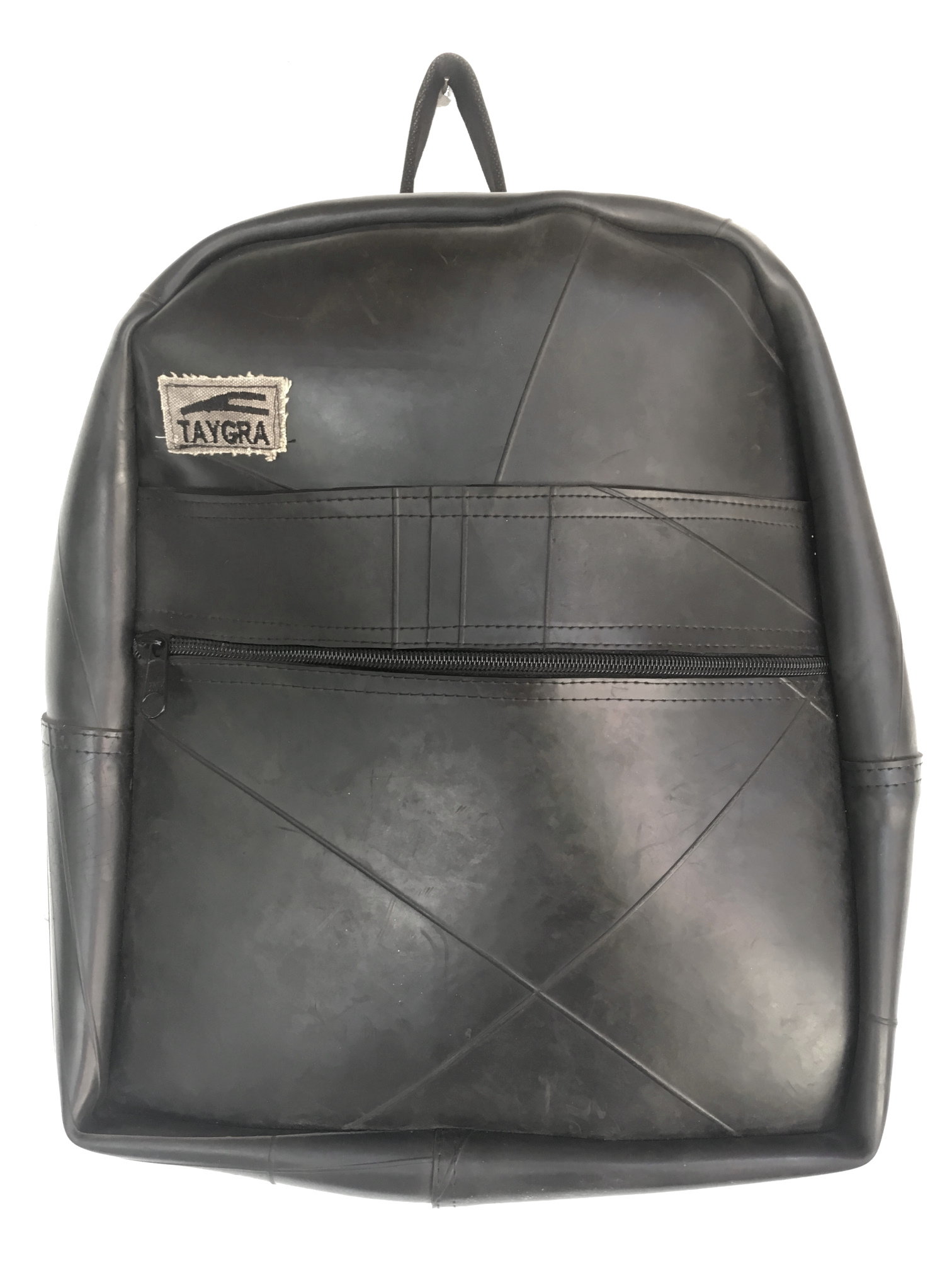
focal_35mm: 29
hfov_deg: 48.2
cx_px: 476
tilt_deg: -0.2
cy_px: 635
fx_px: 1063
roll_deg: +1.8
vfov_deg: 61.7
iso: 64
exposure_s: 1/30
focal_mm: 4.15
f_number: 2.2
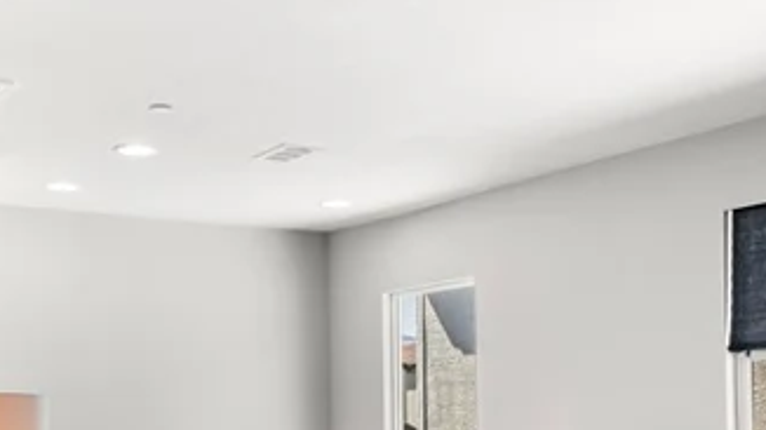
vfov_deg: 20.8
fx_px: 1137
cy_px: 419
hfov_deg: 37.2
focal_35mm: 56
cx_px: 352
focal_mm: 17
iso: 500
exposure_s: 1/15
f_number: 9
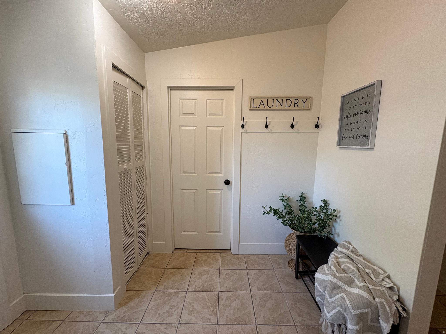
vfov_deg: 85.7
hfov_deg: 102.1
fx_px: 180
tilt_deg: -7.3
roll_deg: -0.5
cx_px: 223
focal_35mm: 14
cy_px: 167
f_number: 2.2
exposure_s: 1/120
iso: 200
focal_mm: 2.22
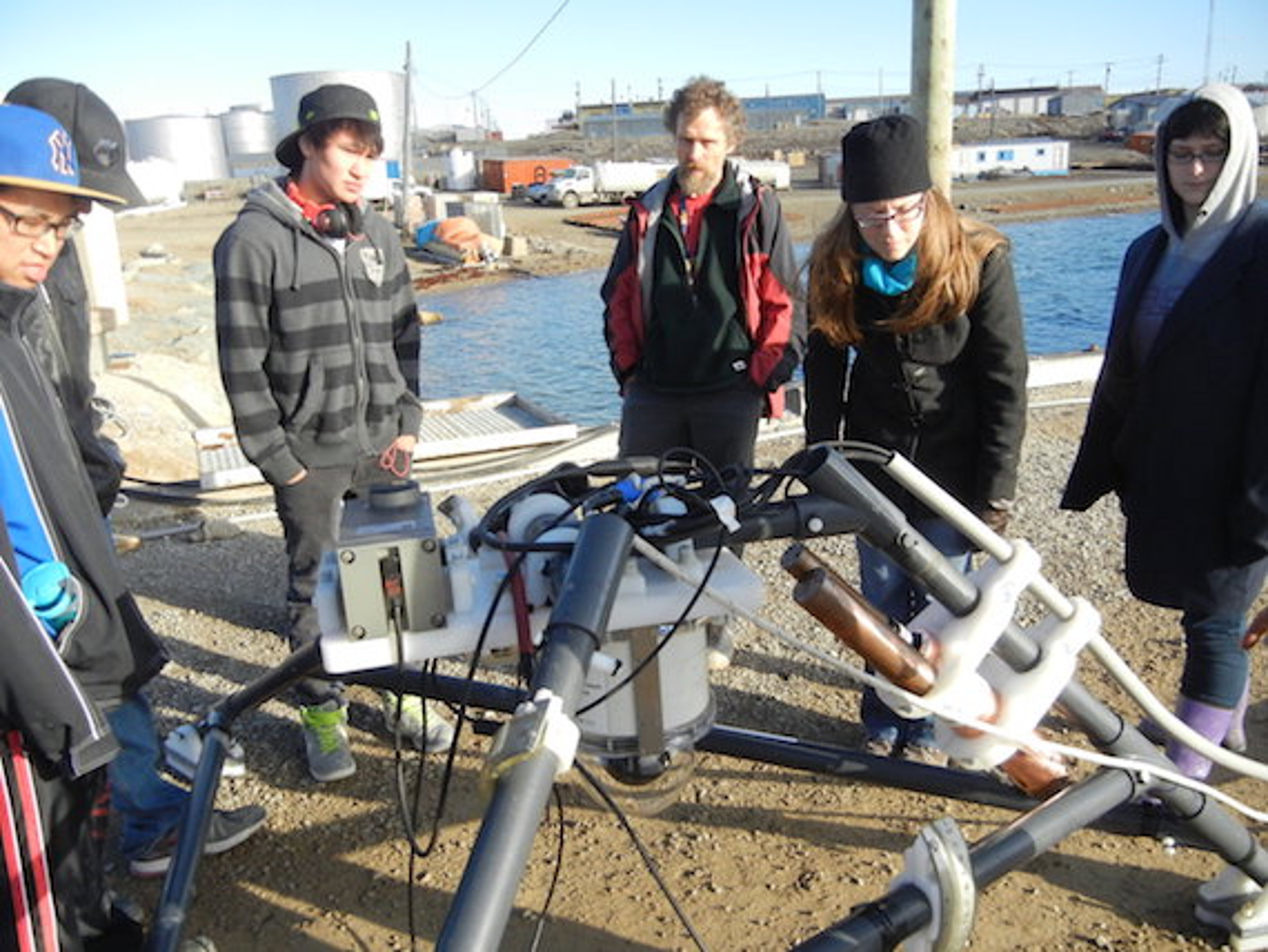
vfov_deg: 46.8
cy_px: 476
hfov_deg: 59.9
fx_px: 1099
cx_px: 634
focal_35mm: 30
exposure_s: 1/353
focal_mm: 5.4
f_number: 7
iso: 400
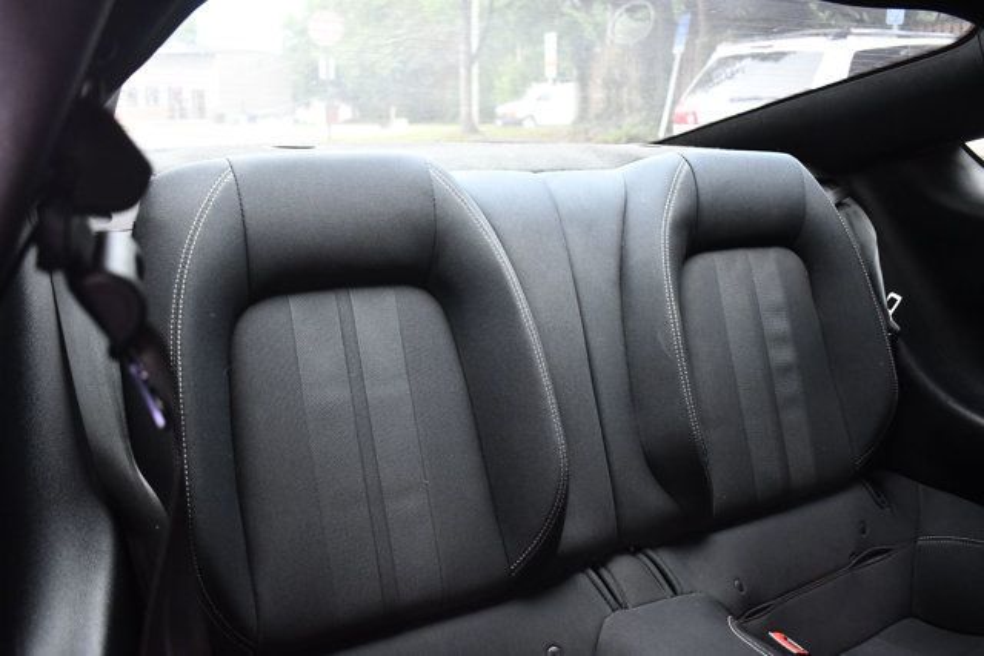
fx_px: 847
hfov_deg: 60.3
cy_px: 328
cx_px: 492
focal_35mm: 31
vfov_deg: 42.3
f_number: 3.8
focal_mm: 21
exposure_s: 1/125
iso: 2800
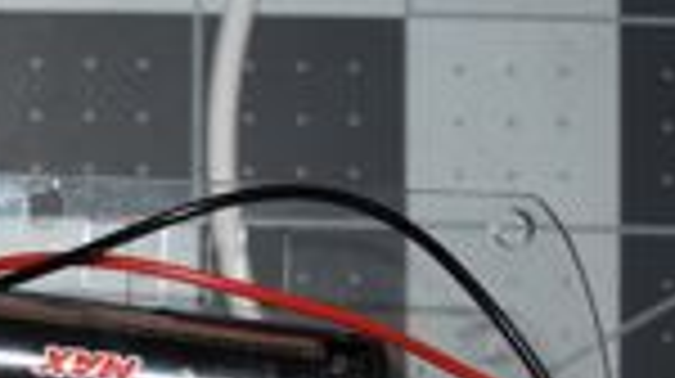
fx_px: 2700
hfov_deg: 13.7
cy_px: 630
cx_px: -207
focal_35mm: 151
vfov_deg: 7.8
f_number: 3.8
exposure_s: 1/60
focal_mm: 20
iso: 160
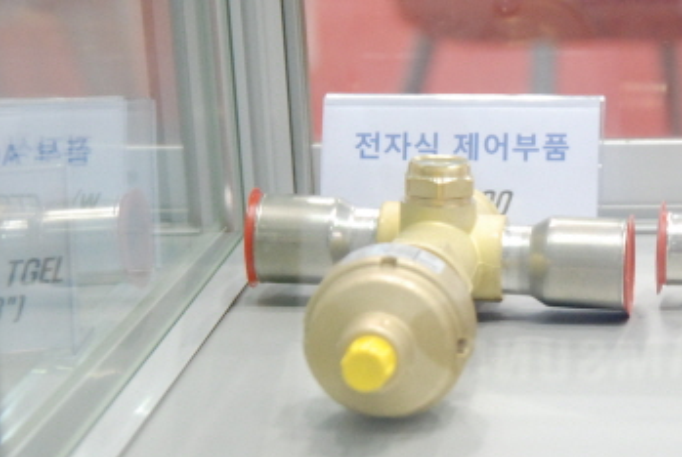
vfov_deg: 15.6
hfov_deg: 22.5
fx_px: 1670
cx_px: 619
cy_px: 247
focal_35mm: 88
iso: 1600
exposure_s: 1/100
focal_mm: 32
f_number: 3.2
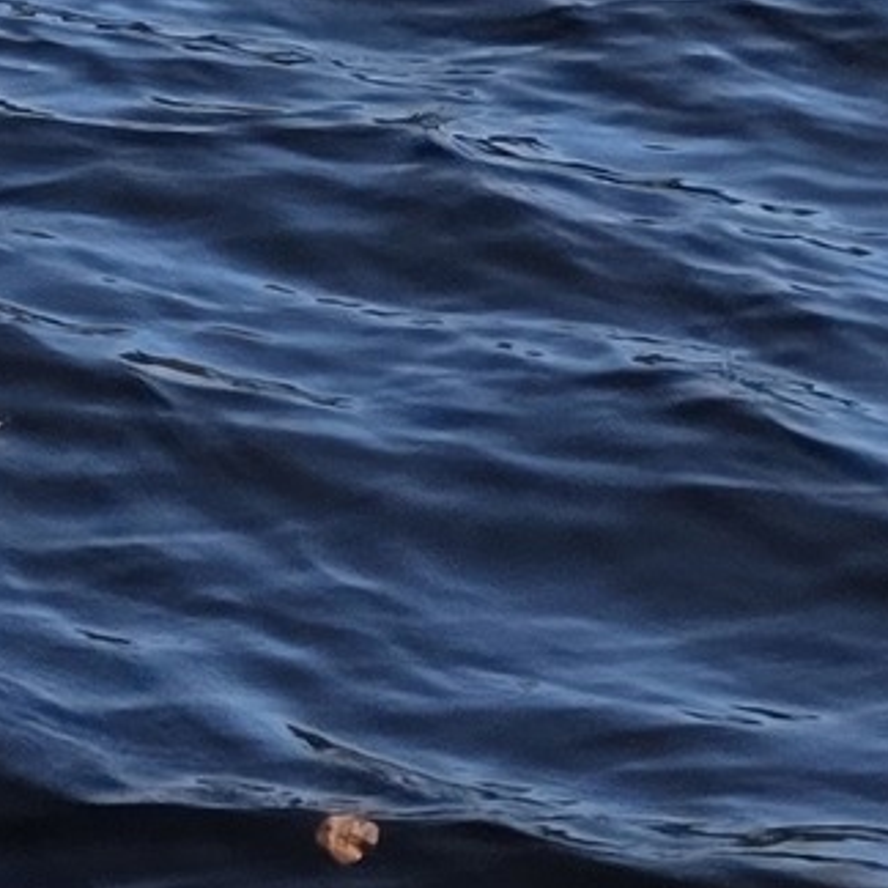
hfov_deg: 8.1
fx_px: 5601
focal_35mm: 193
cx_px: -1464
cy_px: -1957
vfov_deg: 7.7
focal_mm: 6.3
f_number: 1.7
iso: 80
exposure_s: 1/4539
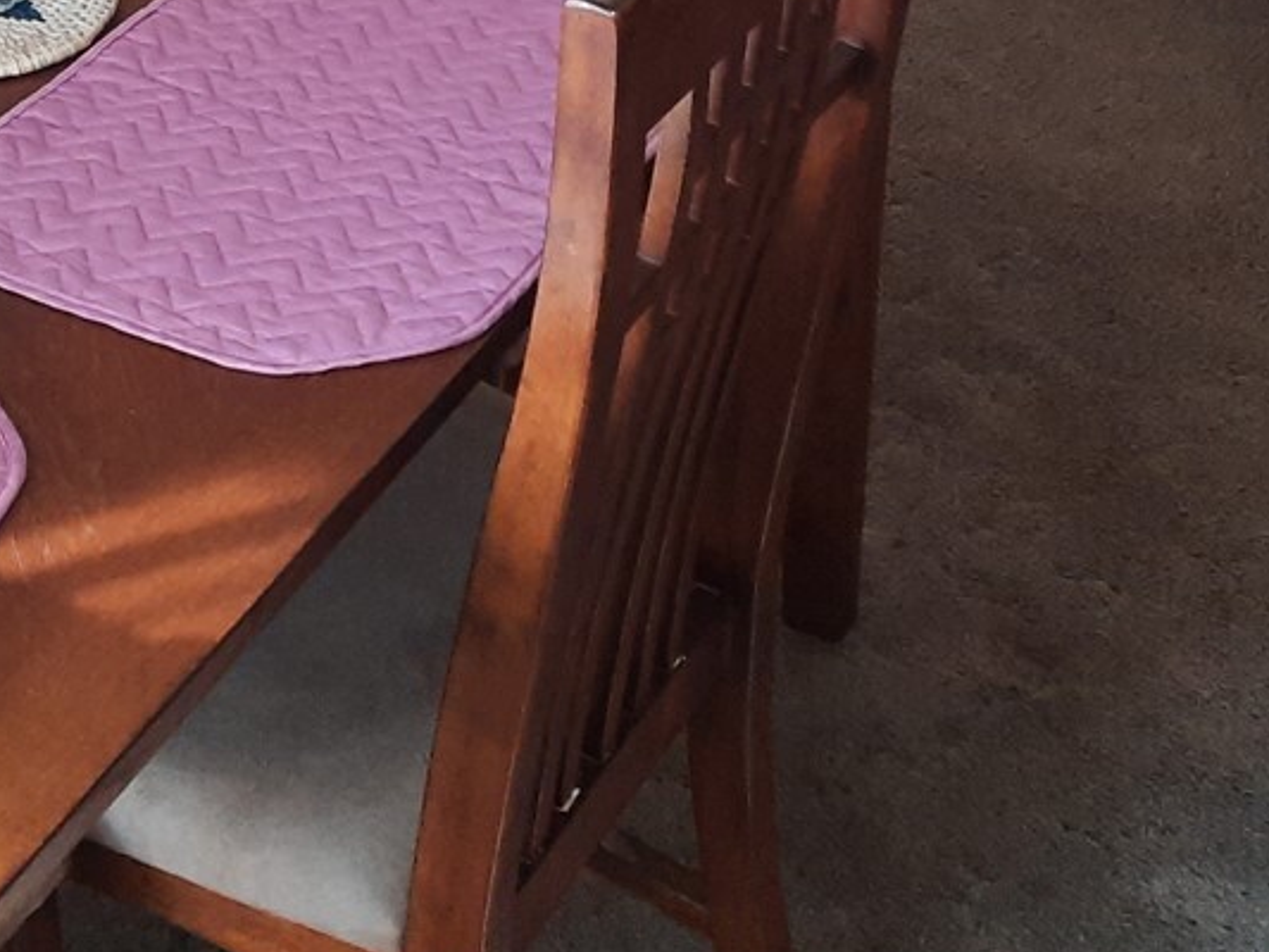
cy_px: -336
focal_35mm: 75
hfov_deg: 25.3
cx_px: 179
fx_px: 2750
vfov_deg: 18.1
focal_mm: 4.6
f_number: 2
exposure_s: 1/30
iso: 250
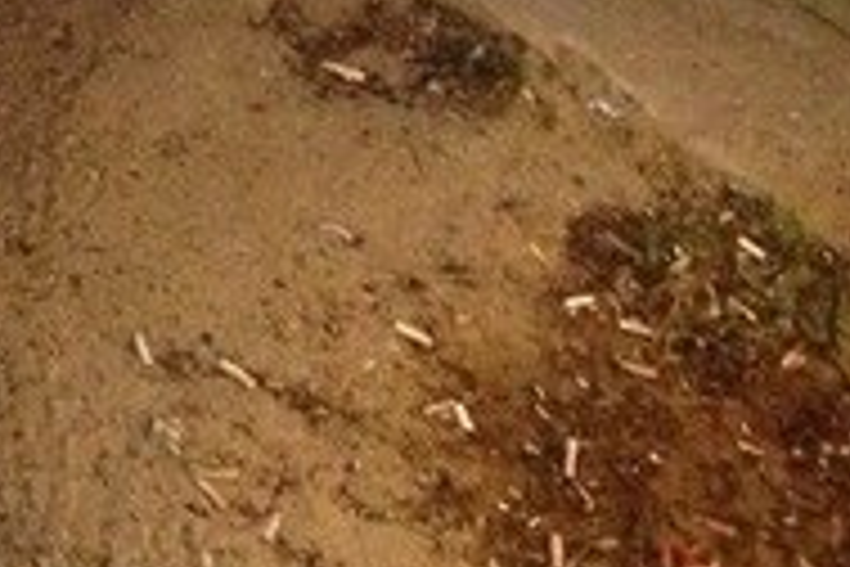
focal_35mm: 120
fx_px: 2833
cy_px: -232
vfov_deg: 11.1
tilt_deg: -34.9
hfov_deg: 15.8
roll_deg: -15.6
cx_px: -378
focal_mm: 4.12
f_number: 2.4
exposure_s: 1/15
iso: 640
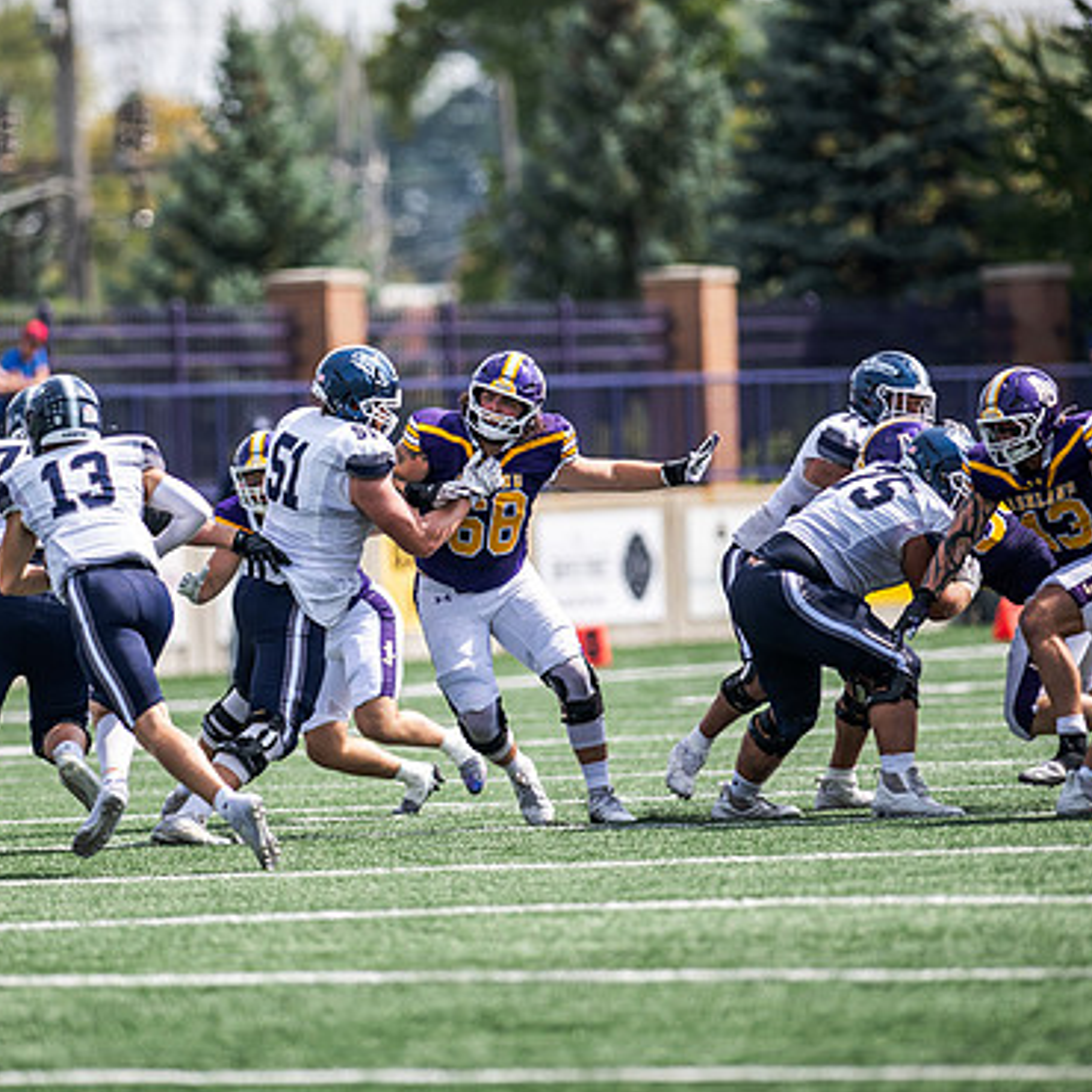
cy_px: 530
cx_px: 410
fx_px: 14276
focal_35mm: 400
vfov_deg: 4.4
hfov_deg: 4.4
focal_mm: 300
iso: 100
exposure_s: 1/1000
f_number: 3.2
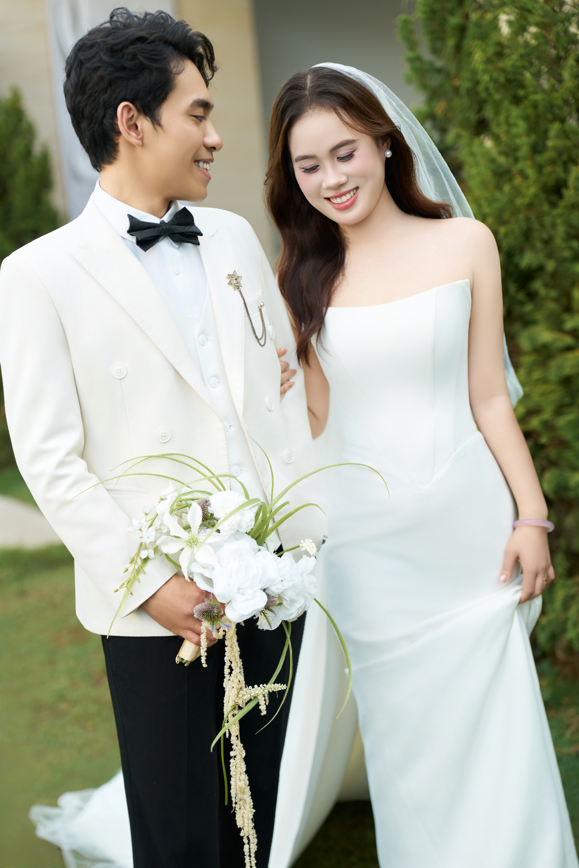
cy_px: 434
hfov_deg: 22.3
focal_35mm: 61
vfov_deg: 32.9
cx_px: 290
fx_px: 1472
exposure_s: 1/640
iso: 320
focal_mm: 61
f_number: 2
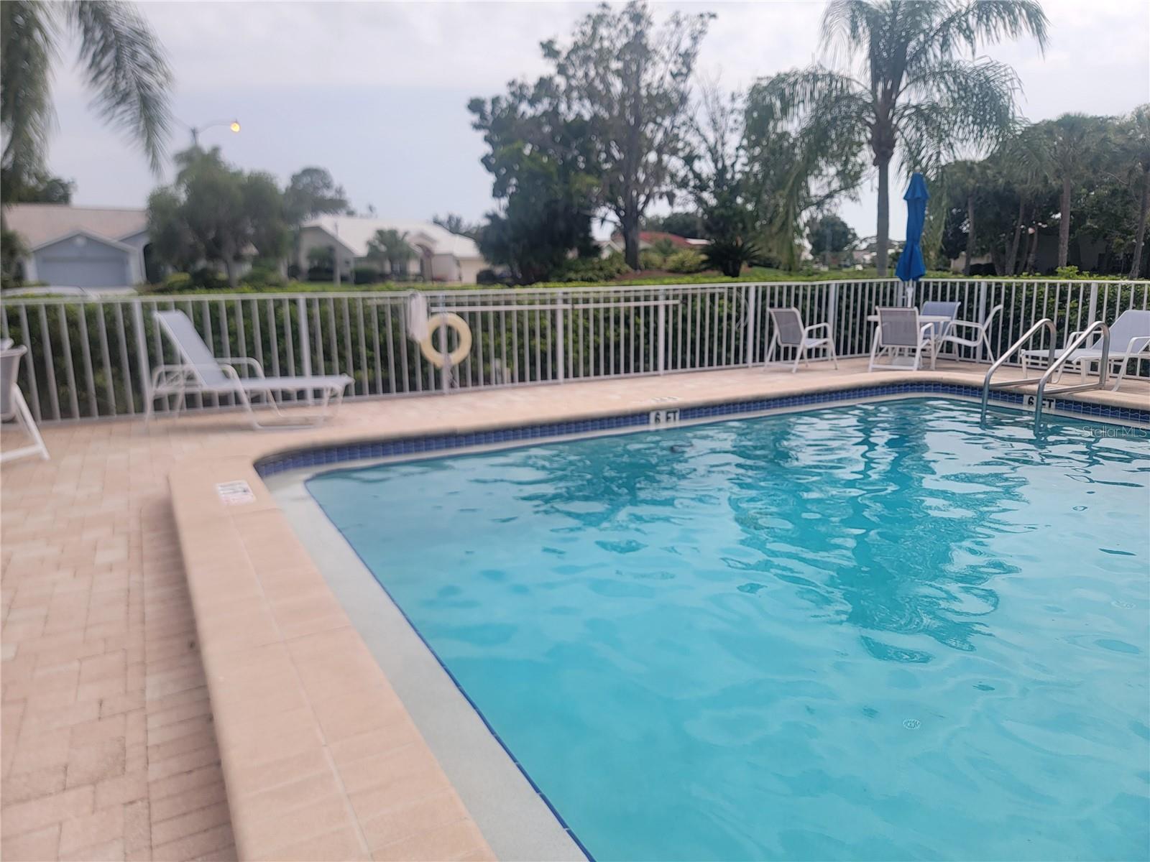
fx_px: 797
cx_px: 575
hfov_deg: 71.6
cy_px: 431
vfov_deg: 56.8
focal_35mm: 24
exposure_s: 1/1055
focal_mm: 6.7
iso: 16
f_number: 1.8
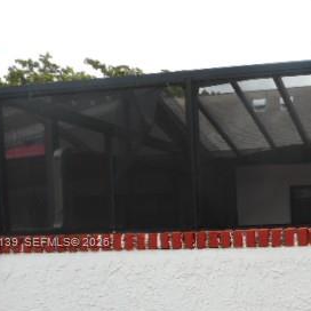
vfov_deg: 32.0
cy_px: 242
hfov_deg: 30.2
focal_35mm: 52
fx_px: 529
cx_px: 319
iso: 80
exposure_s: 1/320
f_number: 3.7
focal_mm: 4.5
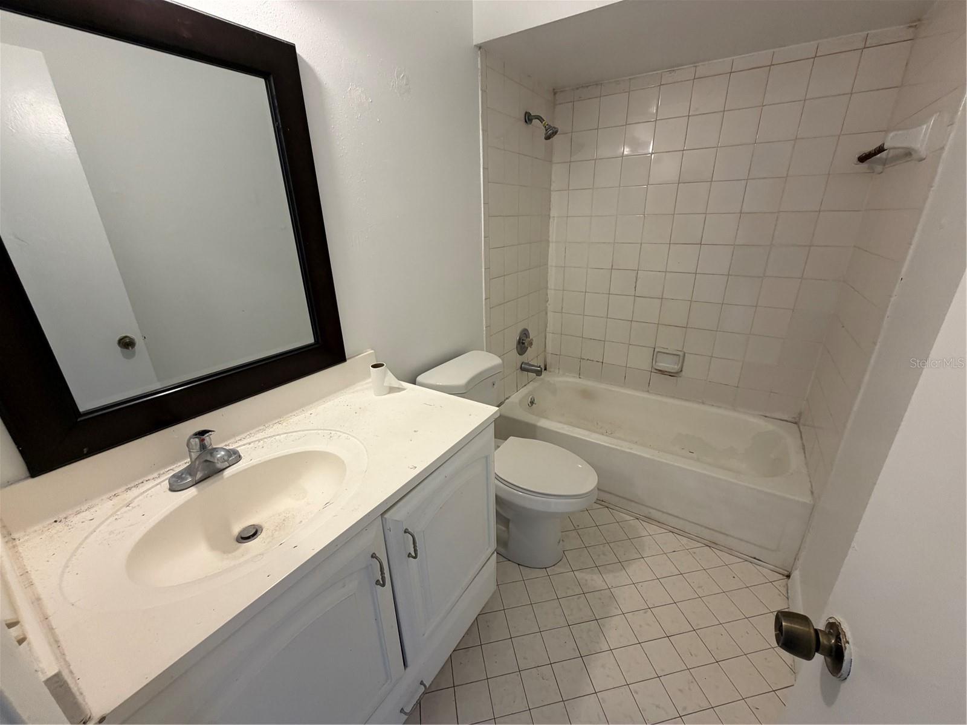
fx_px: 391
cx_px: 484
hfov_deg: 102.1
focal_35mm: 14
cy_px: 362
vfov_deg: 85.7
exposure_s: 1/60
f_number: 2.2
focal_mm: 2.22
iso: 160
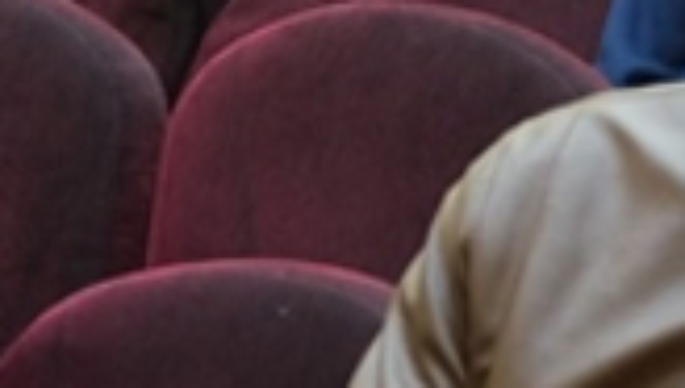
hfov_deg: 9.6
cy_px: -355
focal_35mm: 210
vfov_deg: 5.7
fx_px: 3822
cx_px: 1364
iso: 800
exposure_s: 1/30
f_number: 4
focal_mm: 29.2
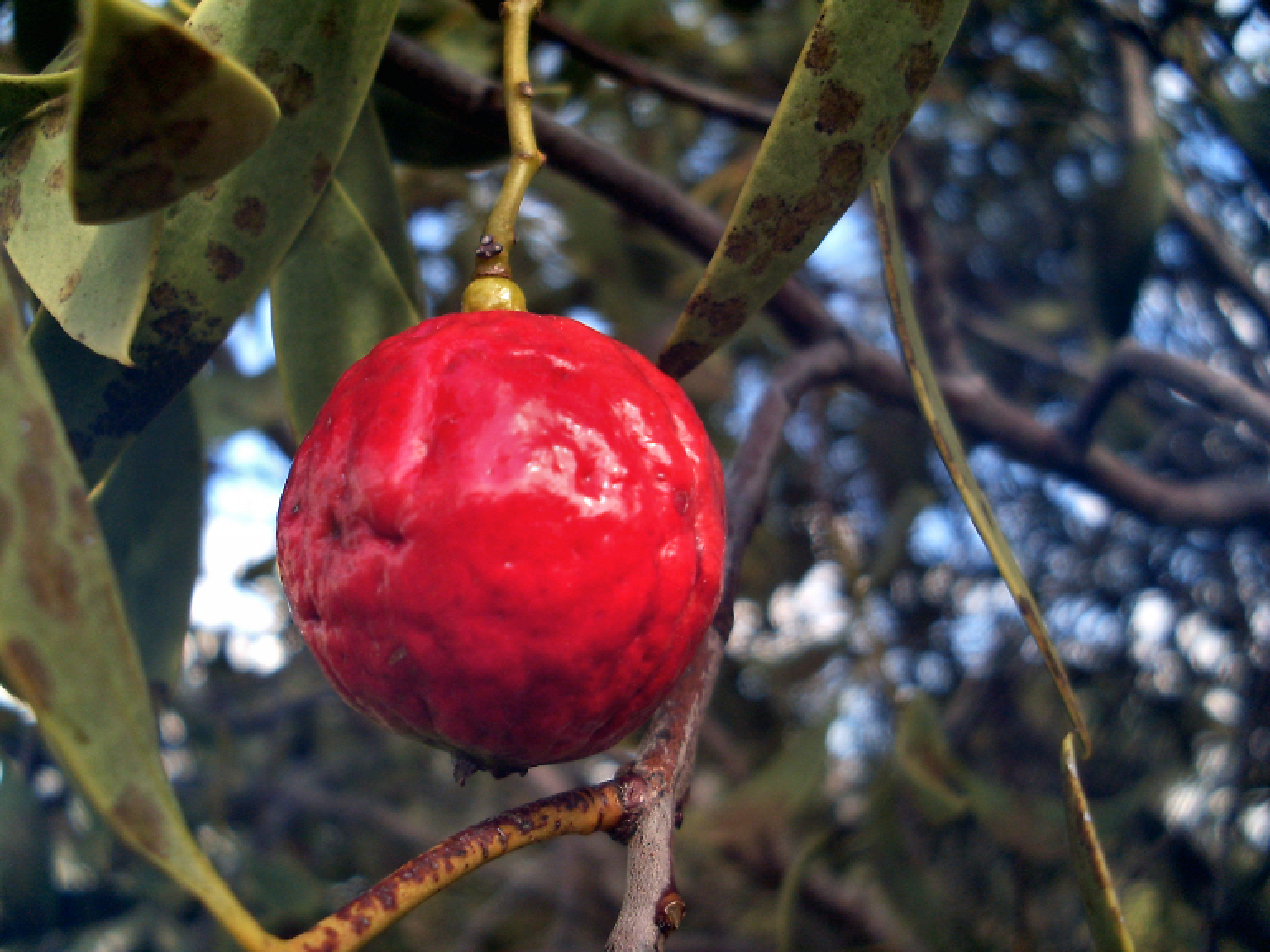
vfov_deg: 37.7
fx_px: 1394
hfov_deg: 49.0
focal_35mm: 38
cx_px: 635
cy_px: 476
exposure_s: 1/180
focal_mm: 6.3
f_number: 3
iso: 80
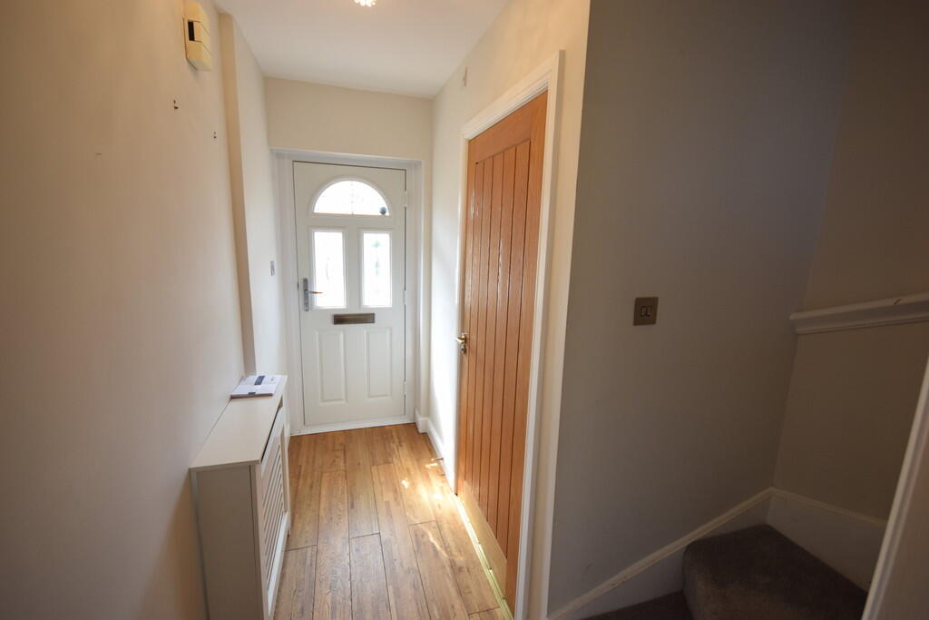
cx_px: 464
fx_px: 387
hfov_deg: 100.4
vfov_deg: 77.3
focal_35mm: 15
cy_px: 310
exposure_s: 1/80
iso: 400
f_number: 4.5
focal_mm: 10
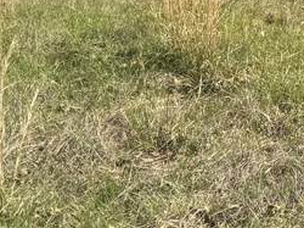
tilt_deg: -7.9
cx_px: 513
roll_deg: +0.0
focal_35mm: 123
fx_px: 1079
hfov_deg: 14.5
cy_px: -84
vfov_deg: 11.6
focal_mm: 6.76
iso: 80
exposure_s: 1/3247
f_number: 1.78
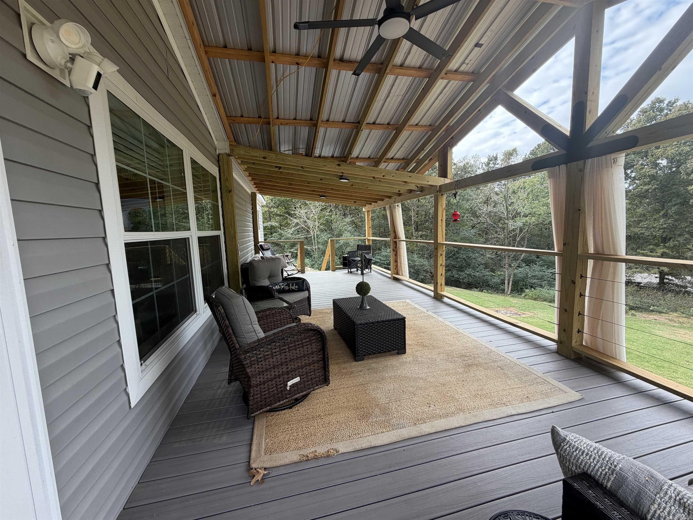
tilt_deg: -6.2
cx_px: 346
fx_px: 280
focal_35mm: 14
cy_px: 260
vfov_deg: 85.7
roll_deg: +1.9
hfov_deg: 102.1
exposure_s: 1/146
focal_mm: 2.22
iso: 40
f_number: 2.2
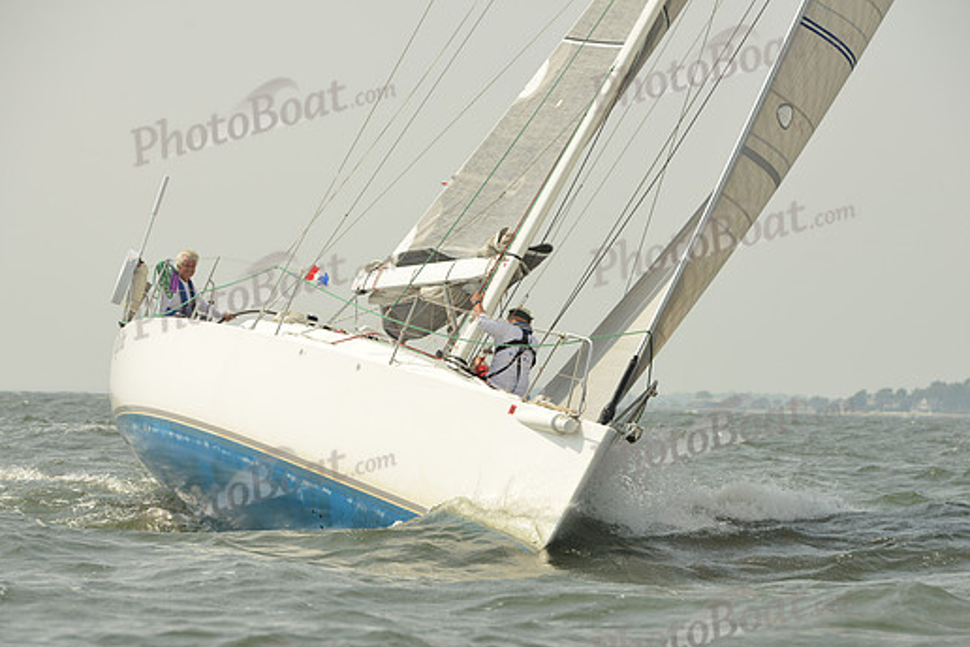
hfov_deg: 10.8
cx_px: 494
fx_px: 5146
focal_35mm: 191
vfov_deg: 7.2
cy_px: 362
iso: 320
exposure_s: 1/1250
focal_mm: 170
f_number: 9
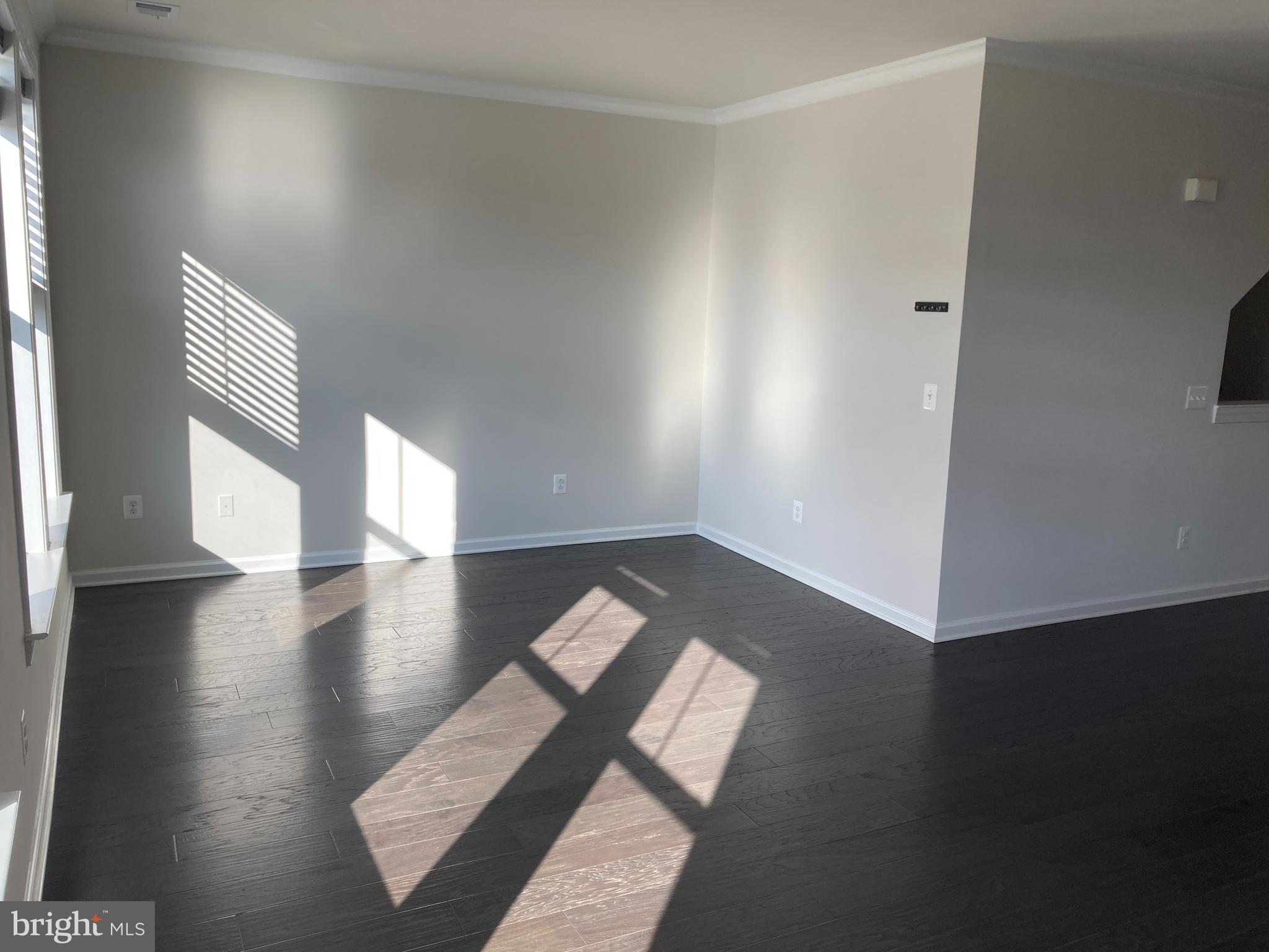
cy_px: 476
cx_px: 634
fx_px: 1026
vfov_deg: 49.7
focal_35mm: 28
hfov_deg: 63.4
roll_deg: -2.4
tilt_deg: -8.6
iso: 20
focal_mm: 3.99
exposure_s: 1/216
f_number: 1.8
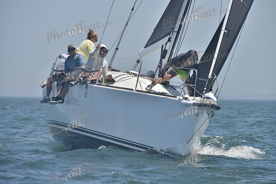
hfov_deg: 7.6
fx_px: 2070
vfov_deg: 5.1
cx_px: 138
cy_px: 92
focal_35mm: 270
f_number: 7.1
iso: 280
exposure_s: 1/1000
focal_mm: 270
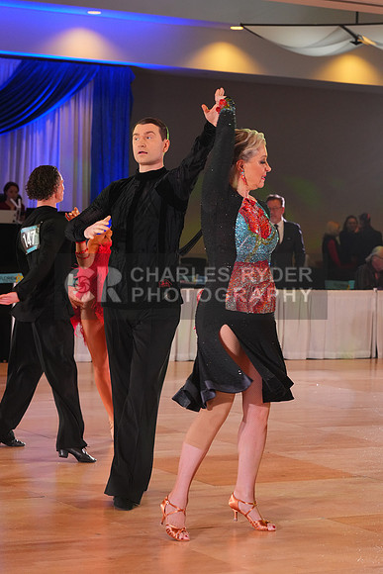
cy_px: 287
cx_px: 192
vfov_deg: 21.2
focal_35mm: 96
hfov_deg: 14.3
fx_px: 1531
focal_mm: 96
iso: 3200
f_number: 5.6
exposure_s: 1/250
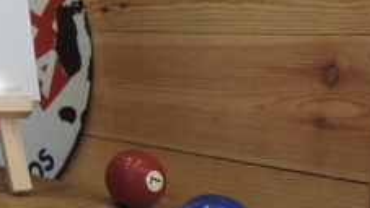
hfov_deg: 26.1
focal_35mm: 69
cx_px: -111
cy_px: 15
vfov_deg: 17.2
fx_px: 677
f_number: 3
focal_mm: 4.3
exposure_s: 1/30
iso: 200
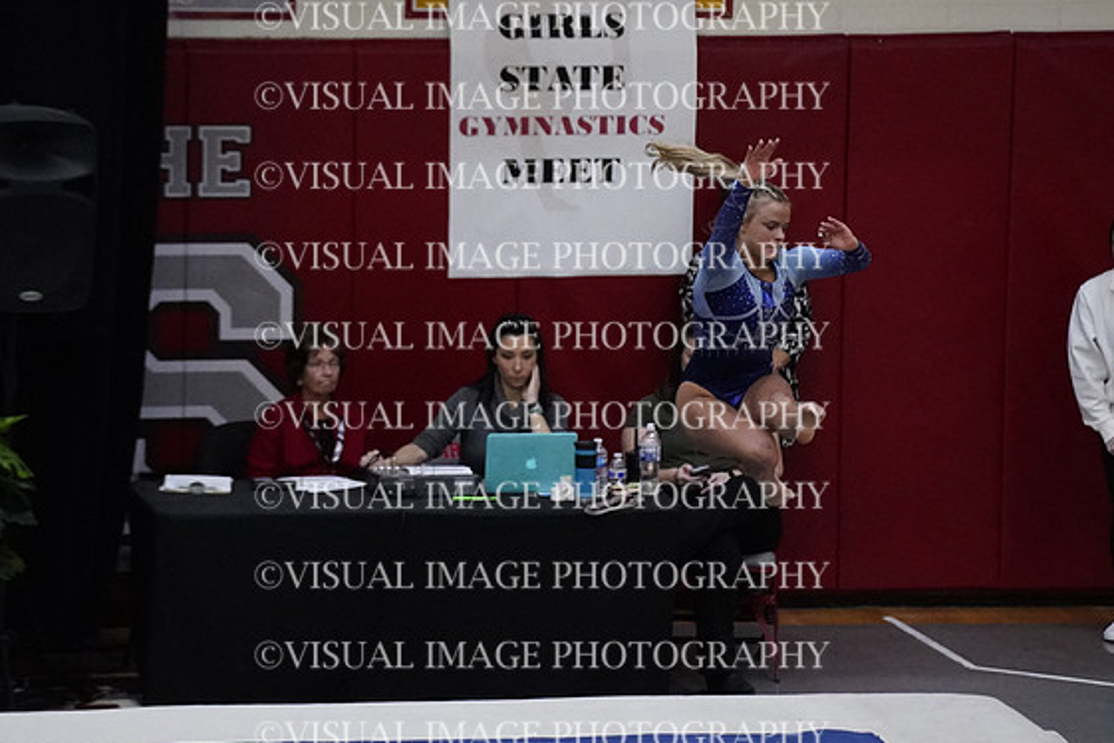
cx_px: 542
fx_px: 8633
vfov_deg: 4.9
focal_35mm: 279
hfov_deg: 7.4
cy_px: 375
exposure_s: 1/800
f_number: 4
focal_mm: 180
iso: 12800
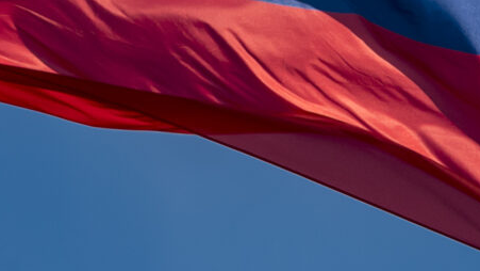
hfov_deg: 6.3
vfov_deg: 3.6
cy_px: -98
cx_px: -112
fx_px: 4316
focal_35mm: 339
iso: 100
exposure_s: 1/400
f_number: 10
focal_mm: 38
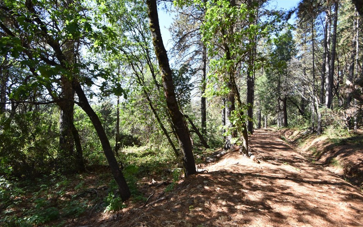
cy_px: 126
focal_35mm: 16
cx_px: 188
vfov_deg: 71.0
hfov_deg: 97.8
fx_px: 158
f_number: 8
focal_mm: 10
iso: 800
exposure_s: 1/320
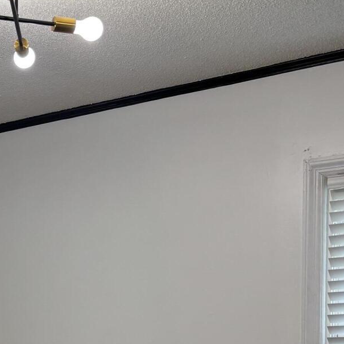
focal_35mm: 76
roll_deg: -0.2
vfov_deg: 21.5
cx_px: -67
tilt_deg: -2.6
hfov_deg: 21.2
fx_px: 854
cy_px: 383
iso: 100
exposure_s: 1/120
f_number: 1.6
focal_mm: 5.96
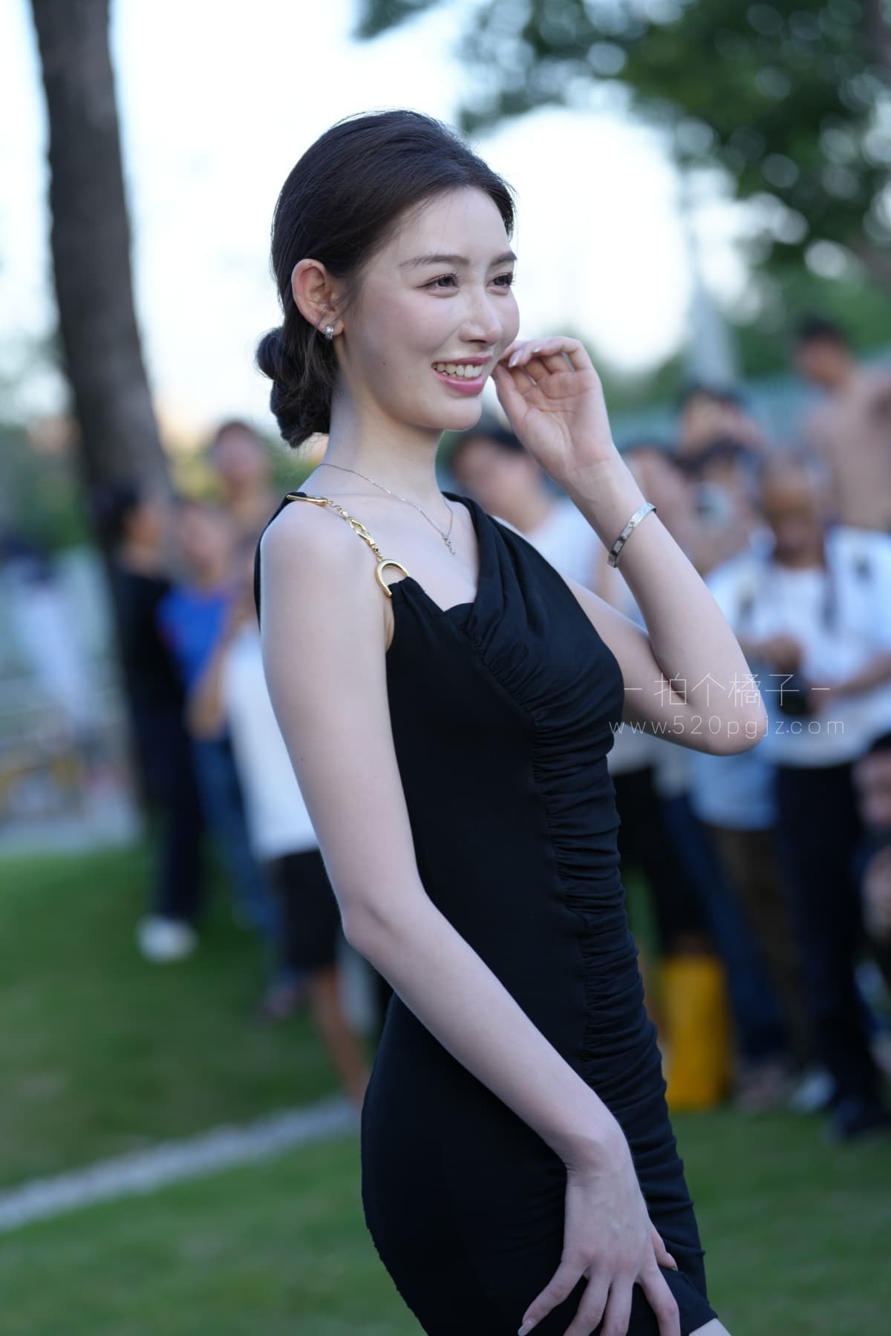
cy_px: 668
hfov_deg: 12.9
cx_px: 446
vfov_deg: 19.3
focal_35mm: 106
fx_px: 3935
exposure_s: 1/200
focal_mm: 106
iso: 160
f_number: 3.2
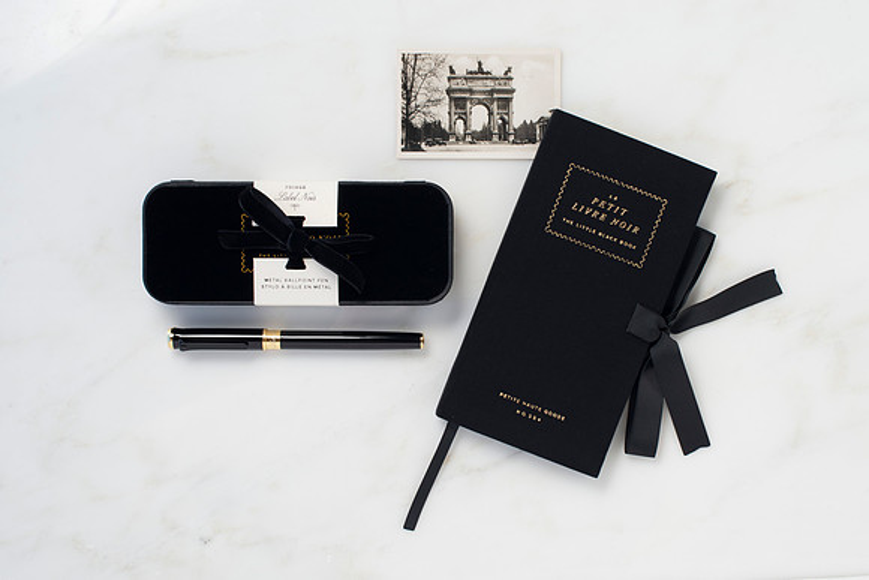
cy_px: 328
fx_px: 1413
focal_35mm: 59
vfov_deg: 23.2
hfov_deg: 34.2
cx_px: 466
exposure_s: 1/80
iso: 250
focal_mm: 50
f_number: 10
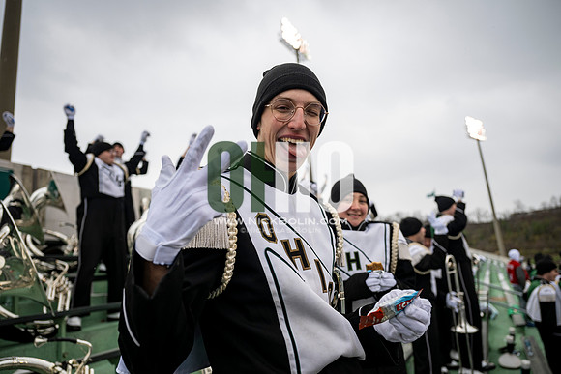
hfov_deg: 73.7
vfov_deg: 53.2
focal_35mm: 24
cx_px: 280
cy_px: 187
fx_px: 374
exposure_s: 1/500
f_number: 2.8
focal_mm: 24
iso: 160
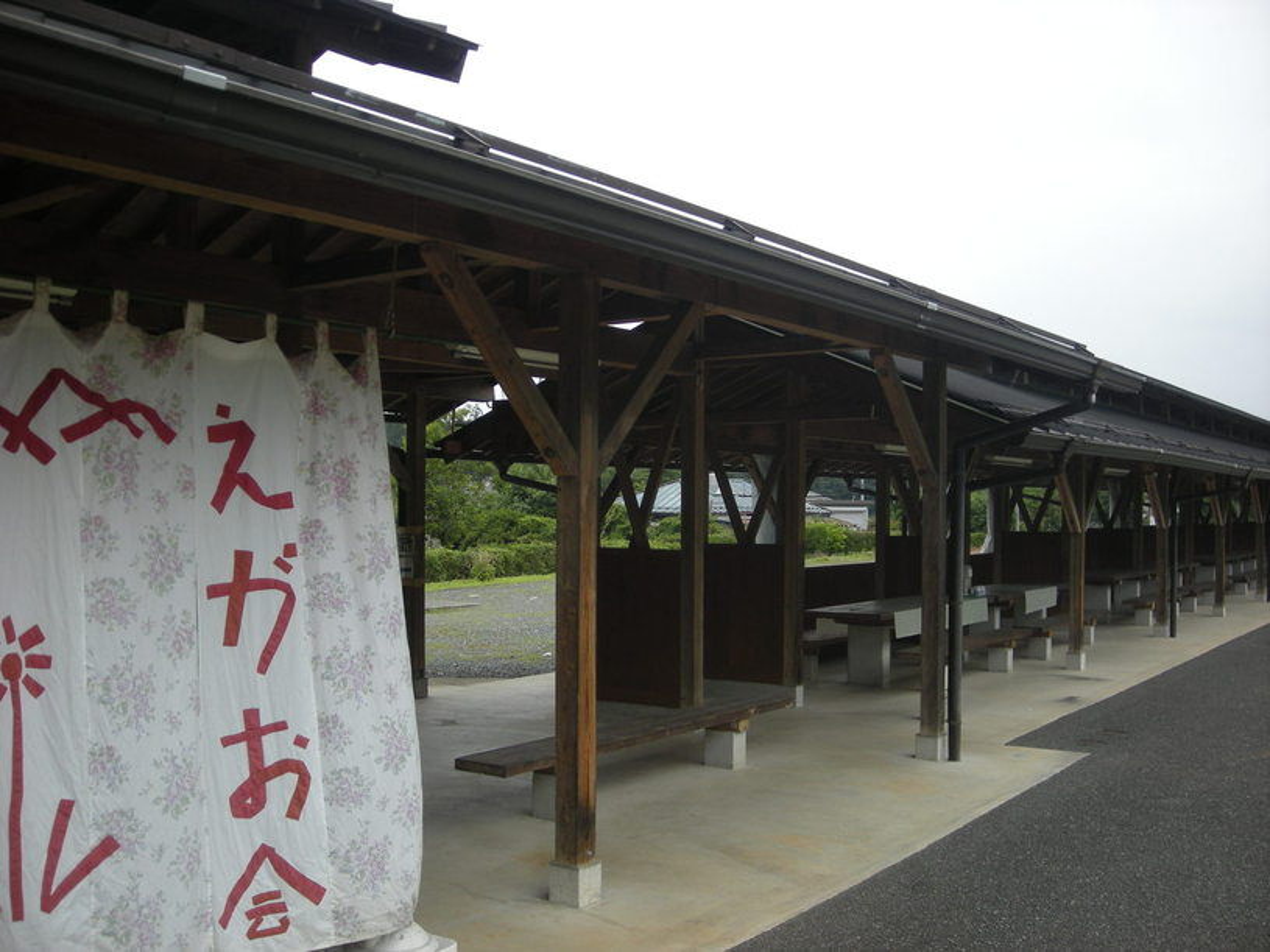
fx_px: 1284
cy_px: 476
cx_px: 635
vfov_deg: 40.7
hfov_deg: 52.6
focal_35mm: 35
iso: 64
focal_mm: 5.7
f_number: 5.7
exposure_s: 1/143
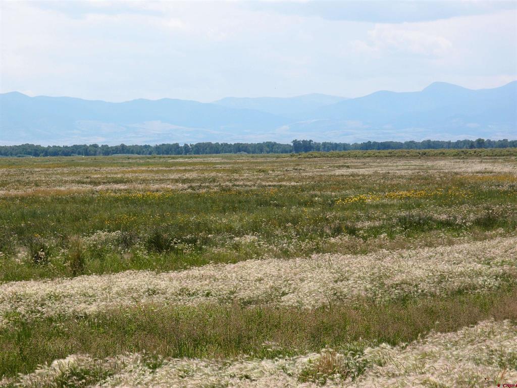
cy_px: 194
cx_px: 258
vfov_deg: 13.2
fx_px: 1673
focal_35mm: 112
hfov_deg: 17.6
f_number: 5
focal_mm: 24
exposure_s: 1/800
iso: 100
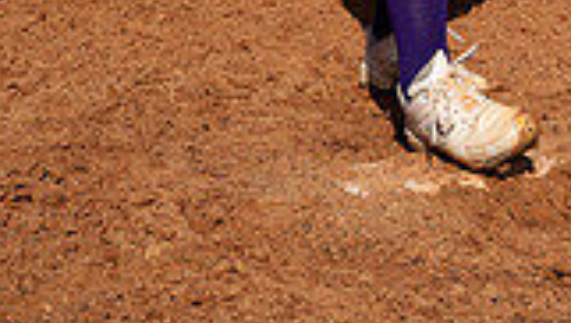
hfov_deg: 14.6
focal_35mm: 146
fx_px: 2213
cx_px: 443
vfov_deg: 7.7
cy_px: -454
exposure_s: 1/640
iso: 100
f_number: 6.3
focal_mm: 50
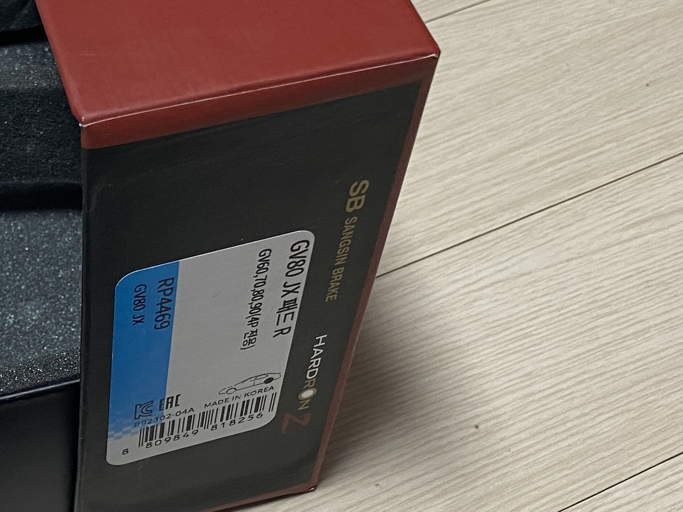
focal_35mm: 73
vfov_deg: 20.2
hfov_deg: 25.6
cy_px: 251
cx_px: 29
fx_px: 1440
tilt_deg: -52.1
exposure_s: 1/60
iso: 100
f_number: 1.8
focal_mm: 4.25
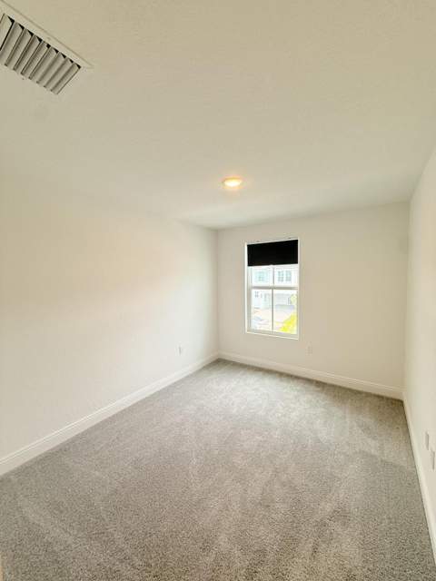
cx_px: 218
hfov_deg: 85.7
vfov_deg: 102.1
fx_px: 235
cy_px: 290
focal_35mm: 14
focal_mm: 2.22
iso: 64
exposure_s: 1/120
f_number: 2.2
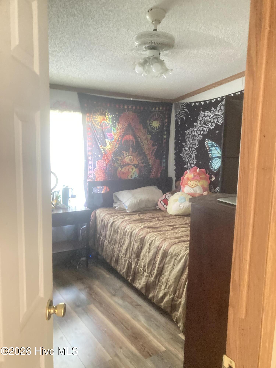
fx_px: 298
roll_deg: -1.1
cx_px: 138
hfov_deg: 49.7
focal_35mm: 28
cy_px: 184
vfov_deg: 63.4
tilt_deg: -7.0
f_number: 1.8
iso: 800
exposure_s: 1/15
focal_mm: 3.99
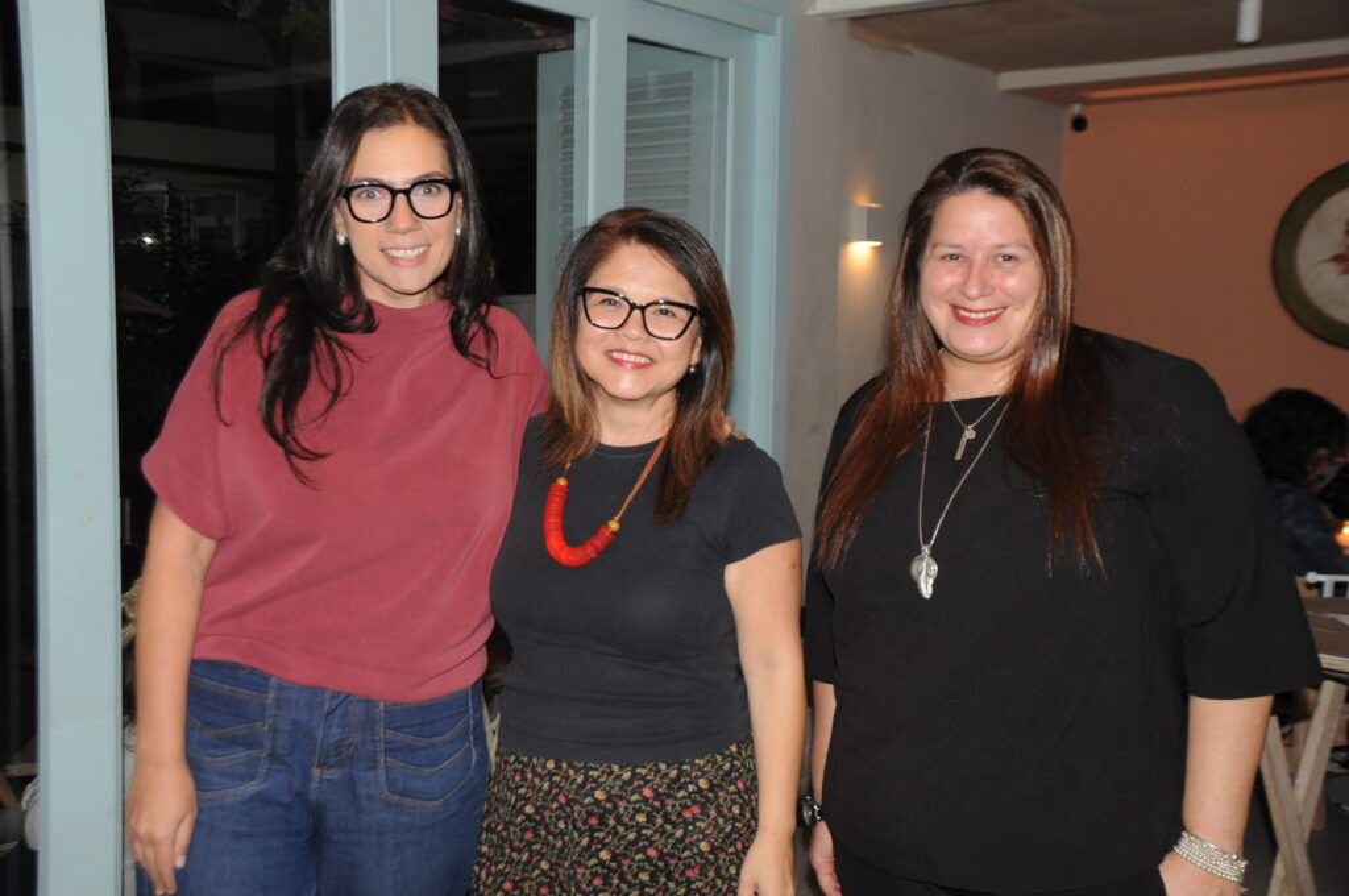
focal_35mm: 39
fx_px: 1460
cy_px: 448
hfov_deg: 49.6
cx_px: 674
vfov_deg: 34.1
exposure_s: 1/60
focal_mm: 26
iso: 800
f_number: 4
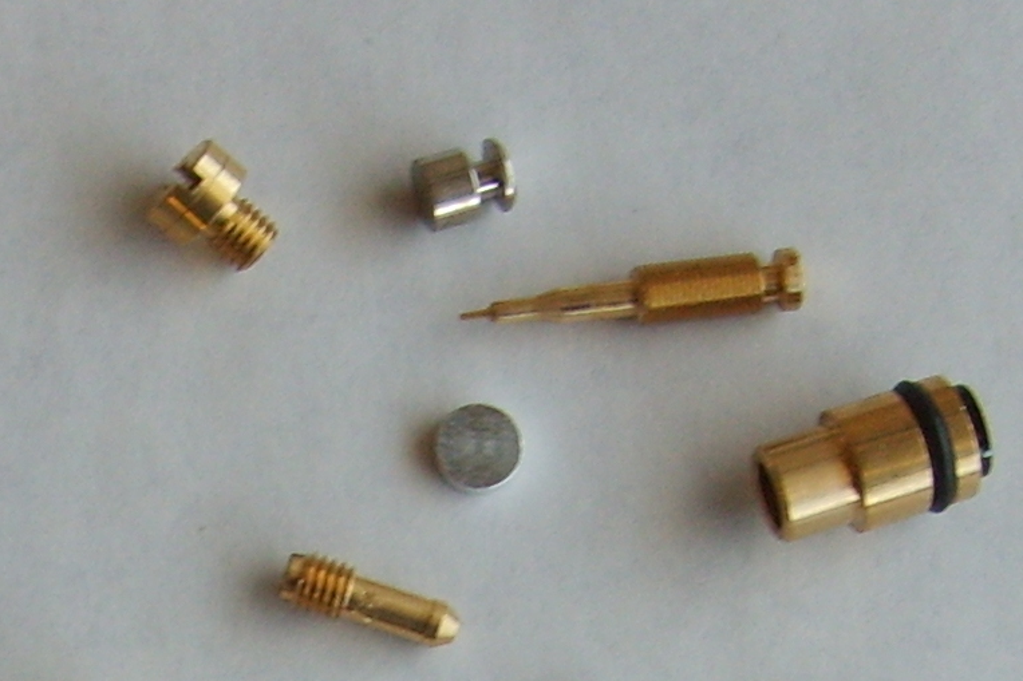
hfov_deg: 16.3
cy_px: 1100
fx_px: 3466
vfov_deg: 10.7
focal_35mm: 122
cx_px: -94
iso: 66
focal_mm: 5.8
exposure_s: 1/30
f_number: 2.8
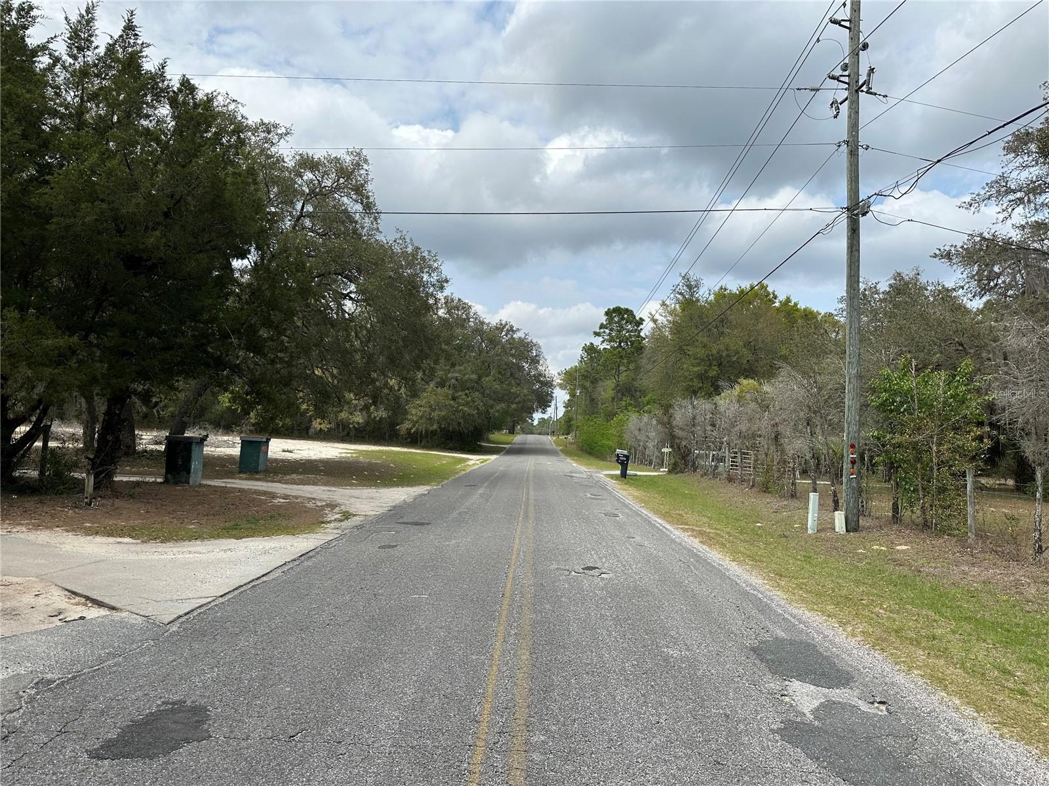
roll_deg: -2.3
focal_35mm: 24
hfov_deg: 71.6
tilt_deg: +2.4
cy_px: 393
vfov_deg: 56.8
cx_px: 524
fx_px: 727
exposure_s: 1/4762
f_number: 1.78
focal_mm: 6.86
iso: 80
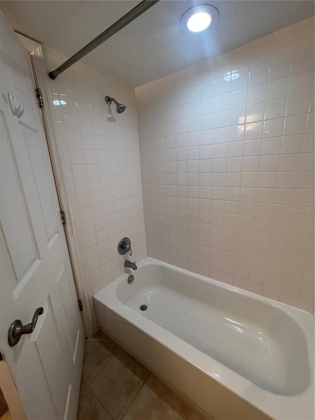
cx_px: 158
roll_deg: +4.8
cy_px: 210
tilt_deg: -14.6
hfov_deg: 89.9
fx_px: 158
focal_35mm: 13
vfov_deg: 106.2
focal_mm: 1.57
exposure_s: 1/120
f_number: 1.8
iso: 100
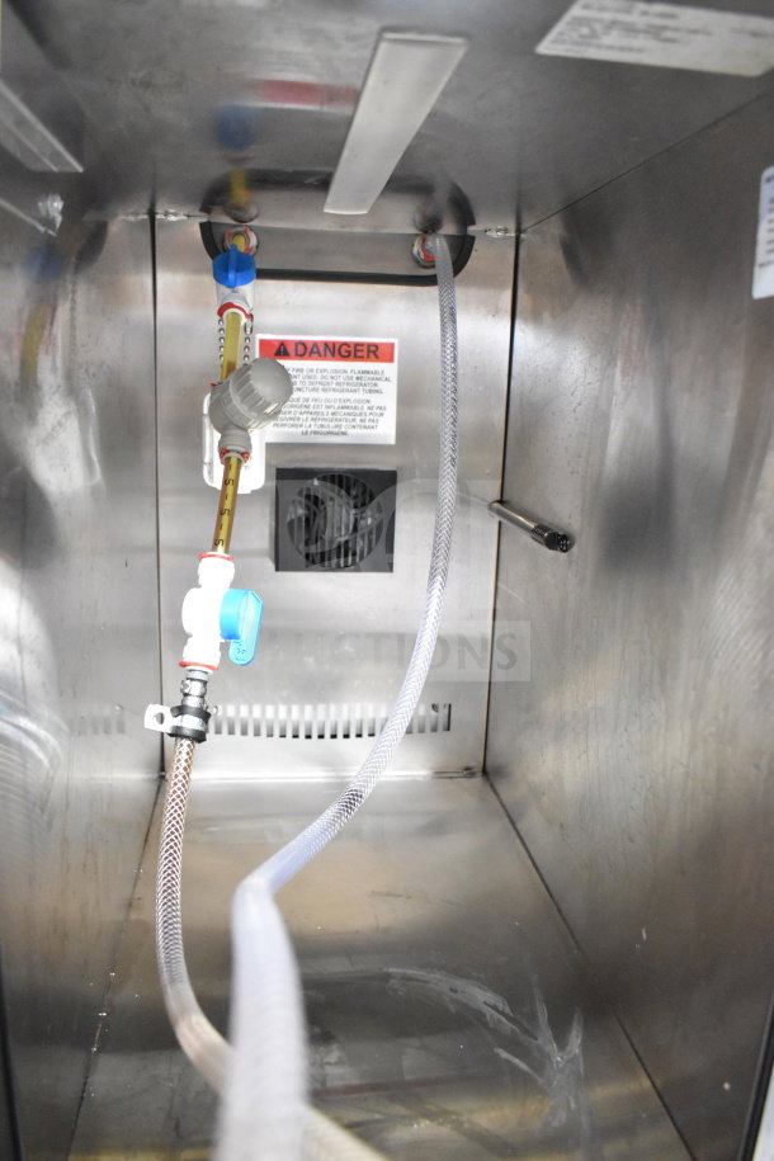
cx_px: 387
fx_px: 871
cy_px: 580
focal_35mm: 27
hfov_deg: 47.9
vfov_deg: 67.4
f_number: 5
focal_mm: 18
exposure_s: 1/100
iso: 6400
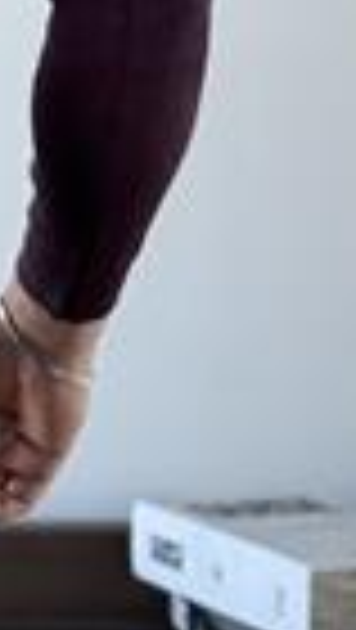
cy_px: -173
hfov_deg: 5.9
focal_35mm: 199
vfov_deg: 10.6
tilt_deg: -0.2
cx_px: -487
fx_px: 3332
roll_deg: -0.1
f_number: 1.78
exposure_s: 1/234
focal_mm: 6.76
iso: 80
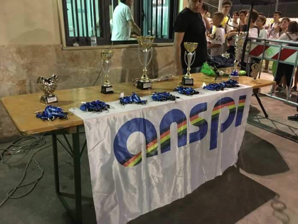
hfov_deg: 61.7
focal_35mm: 29
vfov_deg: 48.2
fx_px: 250
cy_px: 112
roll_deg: -0.5
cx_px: 149
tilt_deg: -19.0
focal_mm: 4.15
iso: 500
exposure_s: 1/17
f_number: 2.2
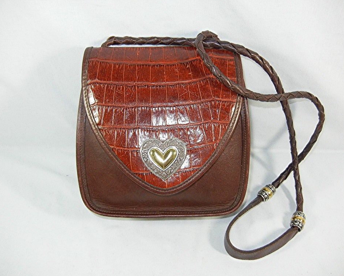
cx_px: 184
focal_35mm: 32
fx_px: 326
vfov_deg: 45.8
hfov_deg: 55.6
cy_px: 139
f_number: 3.5
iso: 200
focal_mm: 5.4
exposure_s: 1/30
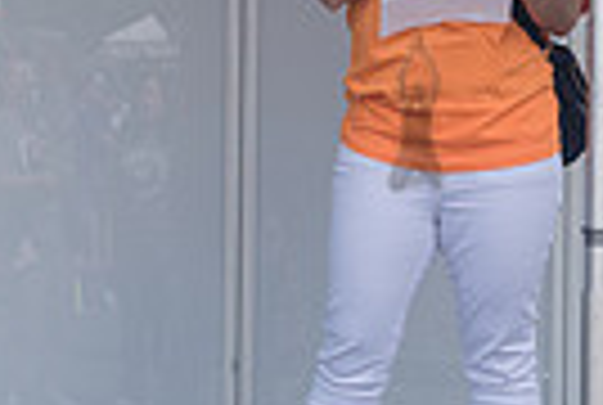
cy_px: 110
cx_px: 414
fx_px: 2535
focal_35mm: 151
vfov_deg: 9.1
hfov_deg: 13.5
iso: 200
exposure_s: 1/1250
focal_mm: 35
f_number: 4
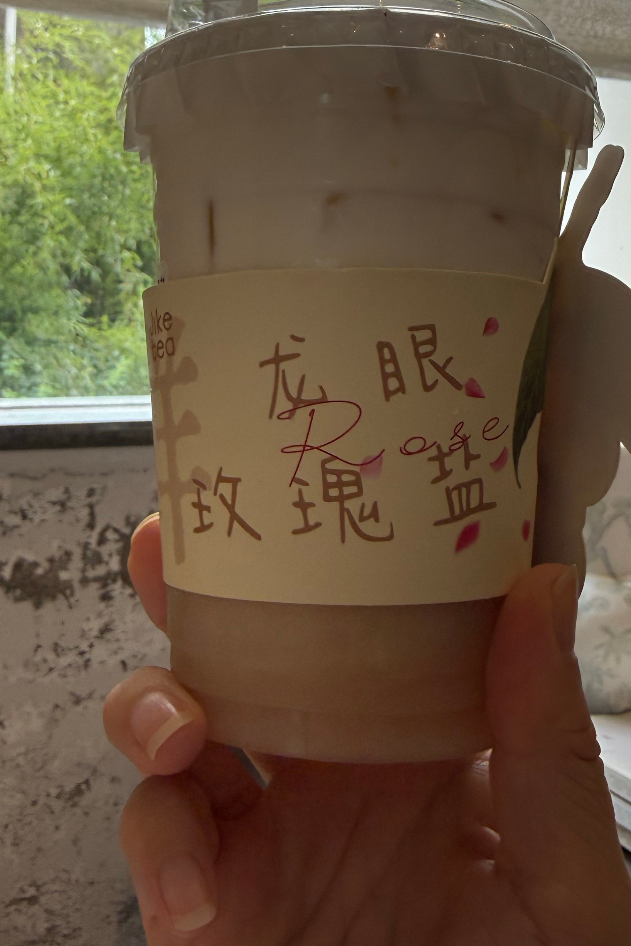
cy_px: 367
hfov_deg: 32.6
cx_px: 261
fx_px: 1078
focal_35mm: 41
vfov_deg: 47.1
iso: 50
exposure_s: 1/190
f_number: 2.2
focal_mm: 2.22
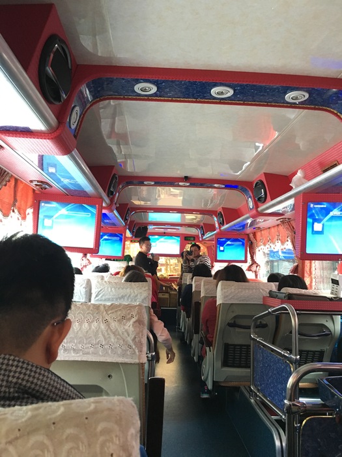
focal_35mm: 29
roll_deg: -0.1
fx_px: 382
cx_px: 171
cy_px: 228
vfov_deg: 61.7
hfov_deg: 48.2
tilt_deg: +6.1
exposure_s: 1/24
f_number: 2.2
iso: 200
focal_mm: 4.15
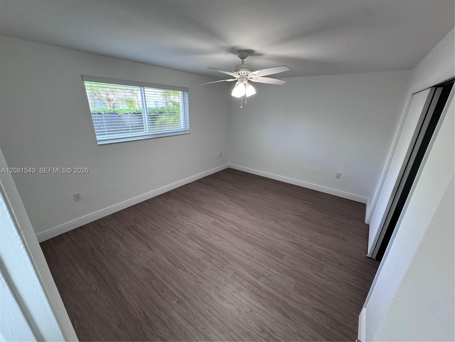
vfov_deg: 85.7
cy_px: 171
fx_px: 184
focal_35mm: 14
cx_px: 228
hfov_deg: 102.1
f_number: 2.2
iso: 250
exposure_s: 1/120
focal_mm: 2.22
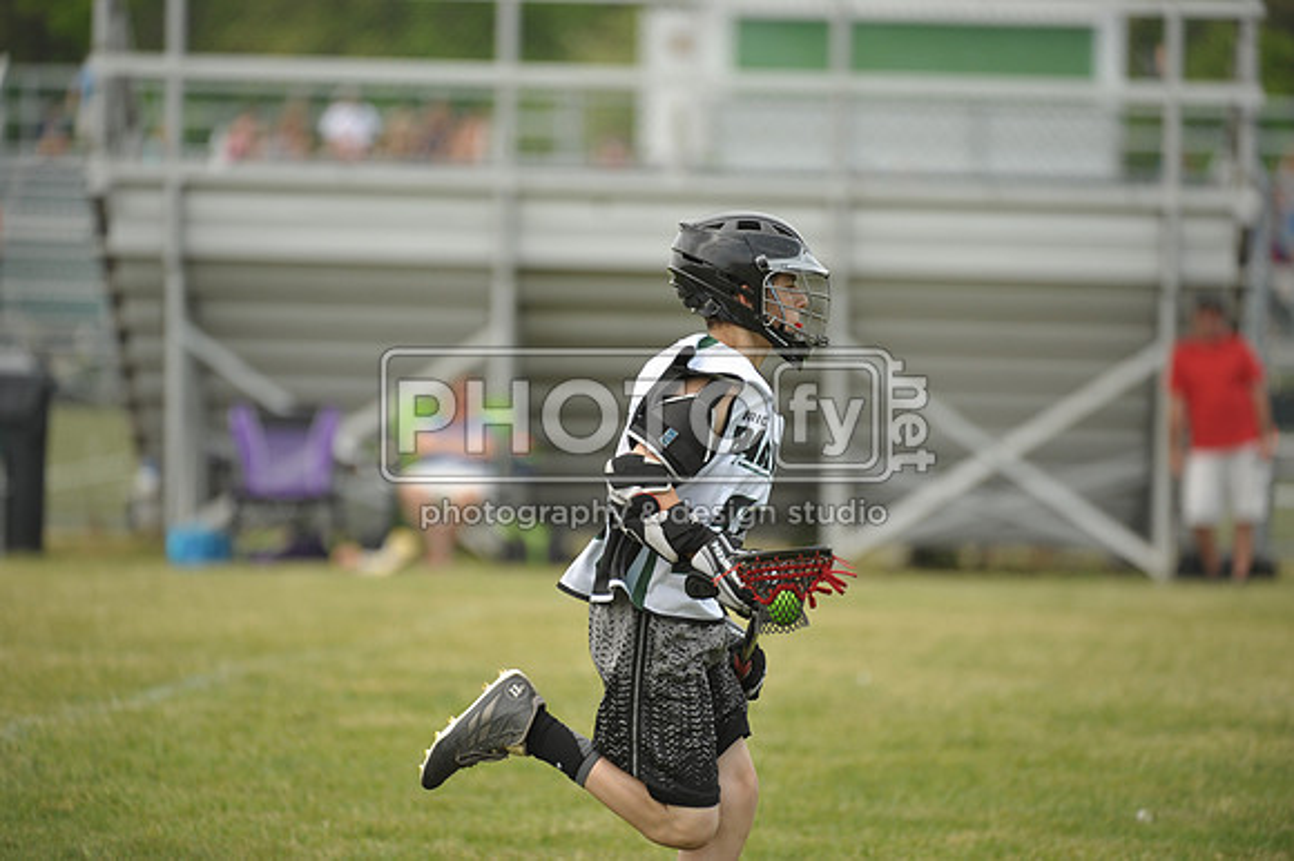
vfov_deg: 4.6
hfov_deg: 6.9
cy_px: 430
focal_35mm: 300
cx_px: 647
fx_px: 10777
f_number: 4
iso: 800
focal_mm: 300
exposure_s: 1/2000
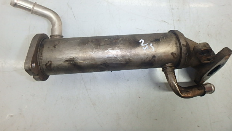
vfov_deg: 46.8
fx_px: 148
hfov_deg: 76.3
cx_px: 112
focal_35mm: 24
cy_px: 42
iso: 200
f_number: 3.5
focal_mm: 3.7
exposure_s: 1/30
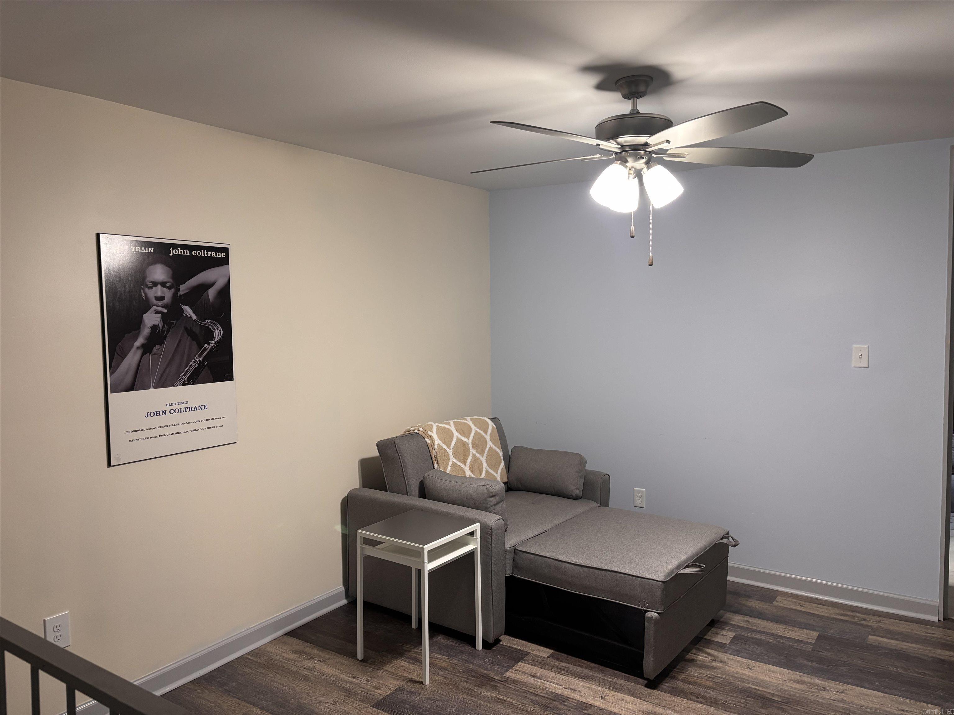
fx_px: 717
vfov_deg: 53.1
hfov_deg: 67.3
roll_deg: +0.6
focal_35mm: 26
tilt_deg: -4.3
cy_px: 358
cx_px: 477
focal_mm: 5.96
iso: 200
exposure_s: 1/60
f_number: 1.6
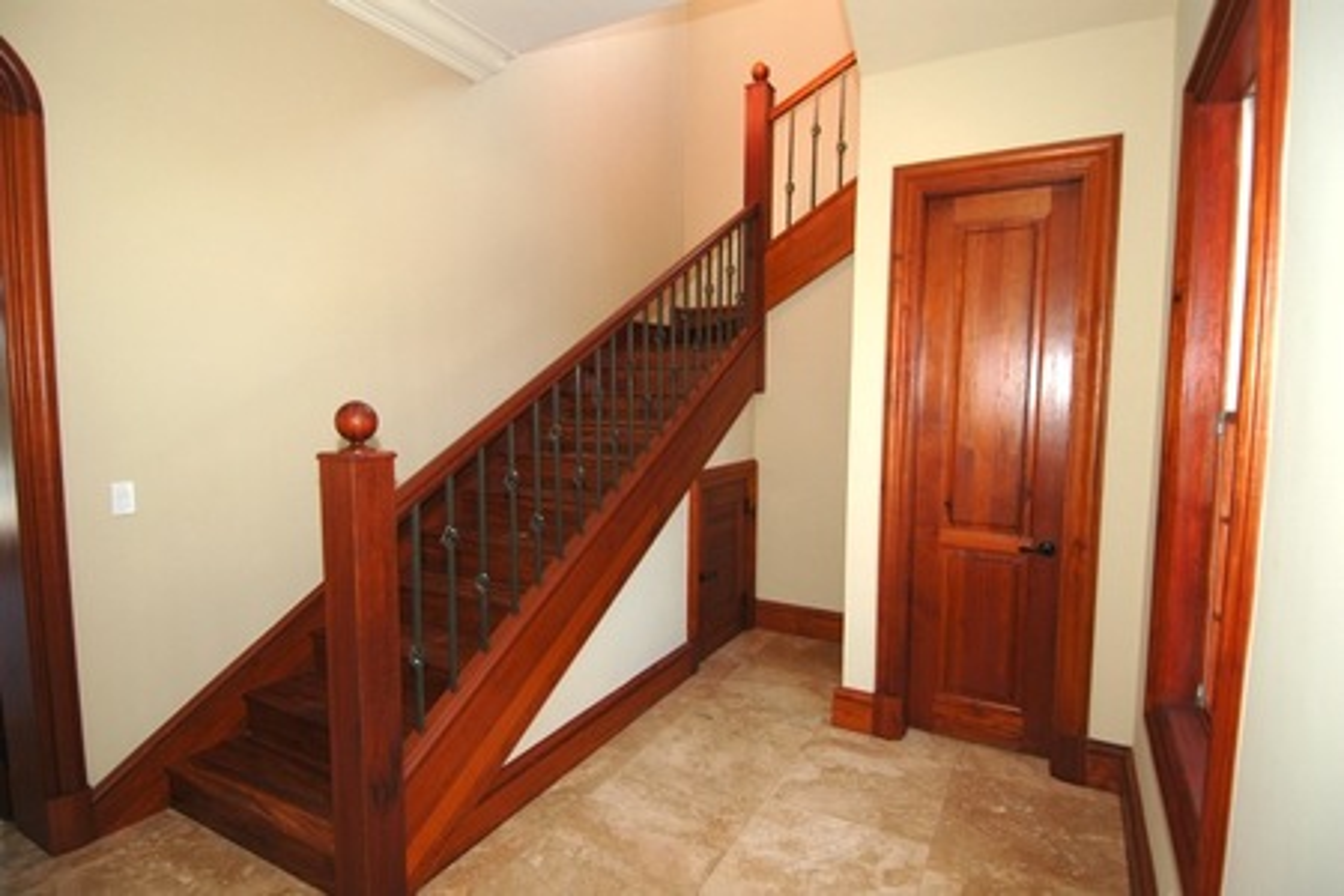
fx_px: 672
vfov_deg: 67.4
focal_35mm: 18
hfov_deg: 90.0
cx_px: 672
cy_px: 448
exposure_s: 1/60
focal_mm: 12
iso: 200
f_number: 4
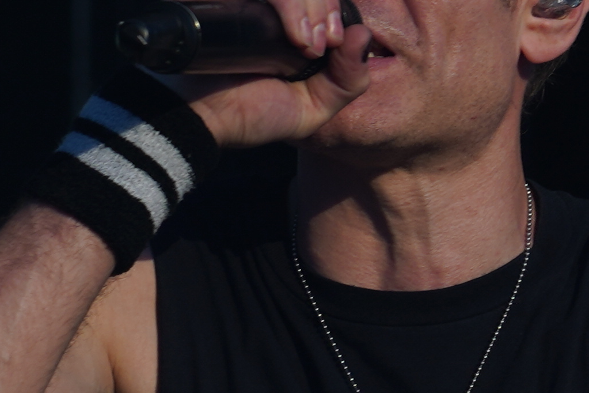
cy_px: 326
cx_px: 685
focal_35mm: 616
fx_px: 10078
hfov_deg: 3.3
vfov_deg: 2.2
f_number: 7.1
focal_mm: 105
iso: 100
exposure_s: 1/400
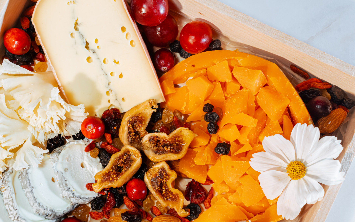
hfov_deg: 34.5
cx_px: 162
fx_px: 571
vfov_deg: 22.0
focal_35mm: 59
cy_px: 129
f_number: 6.3
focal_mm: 50
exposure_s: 1/125
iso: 800
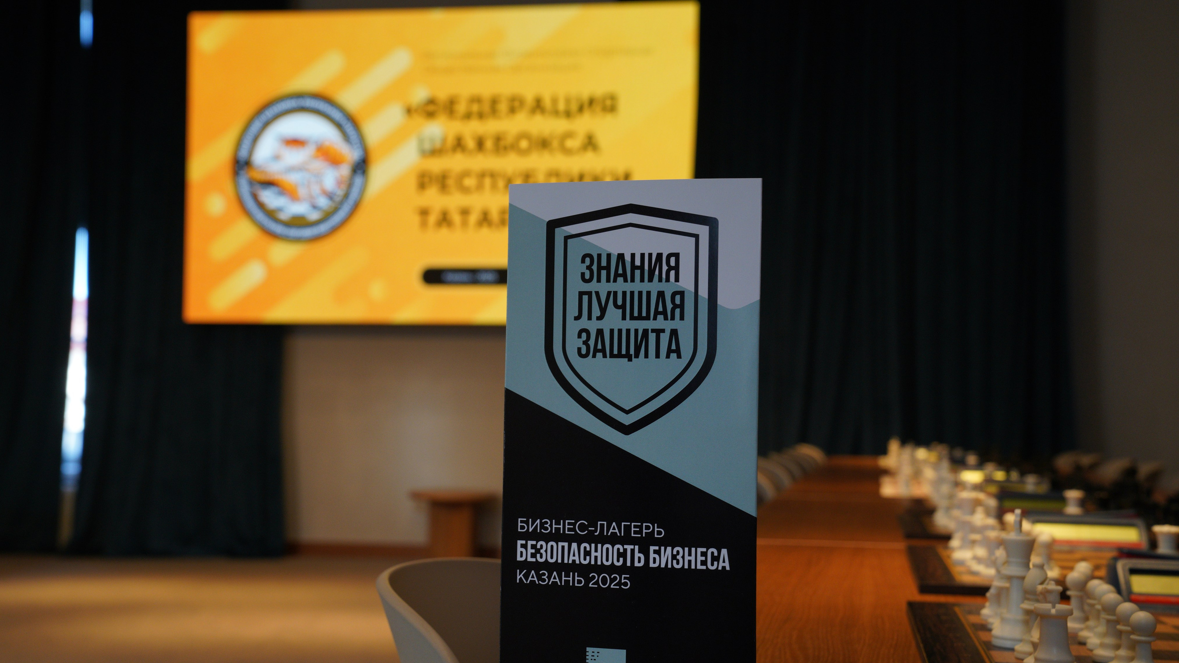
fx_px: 1594
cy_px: 352
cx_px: 583
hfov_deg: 40.6
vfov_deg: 23.5
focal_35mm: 51
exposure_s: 1/125
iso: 1000
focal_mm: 48
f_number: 7.1
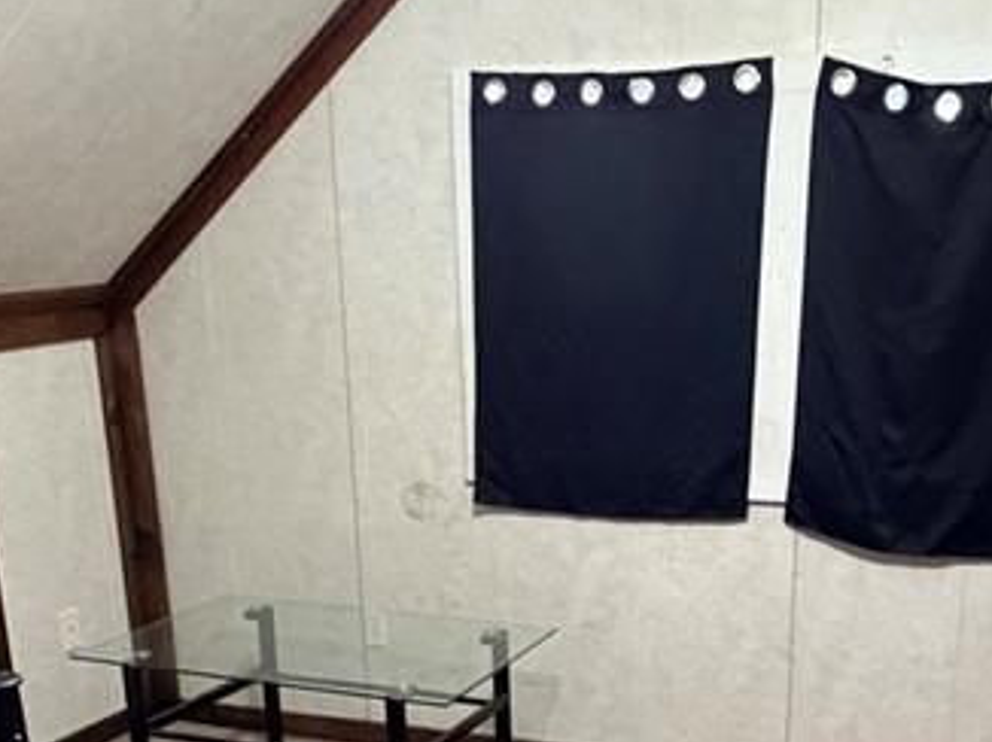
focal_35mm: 44
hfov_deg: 42.4
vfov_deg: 31.5
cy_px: 645
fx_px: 1260
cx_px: 663
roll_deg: +0.3
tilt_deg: -17.6
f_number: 2.2
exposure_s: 1/60
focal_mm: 2.22
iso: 800
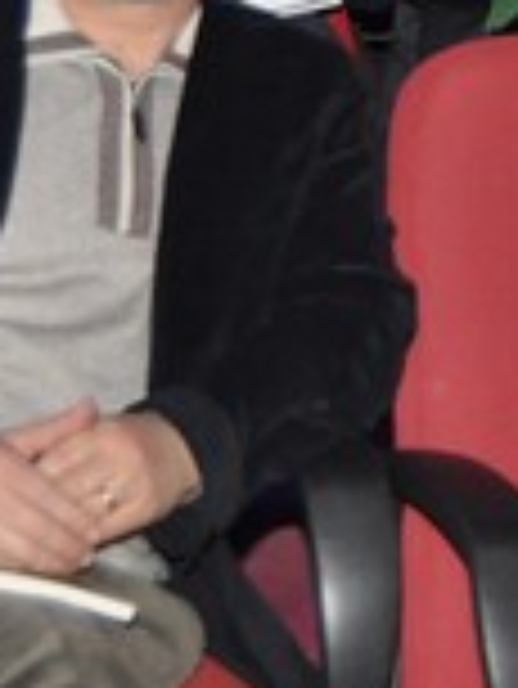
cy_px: 128
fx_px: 3845
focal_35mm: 193
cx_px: 833
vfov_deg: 10.2
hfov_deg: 7.5
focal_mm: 32
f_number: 4.5
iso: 800
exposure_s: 1/60
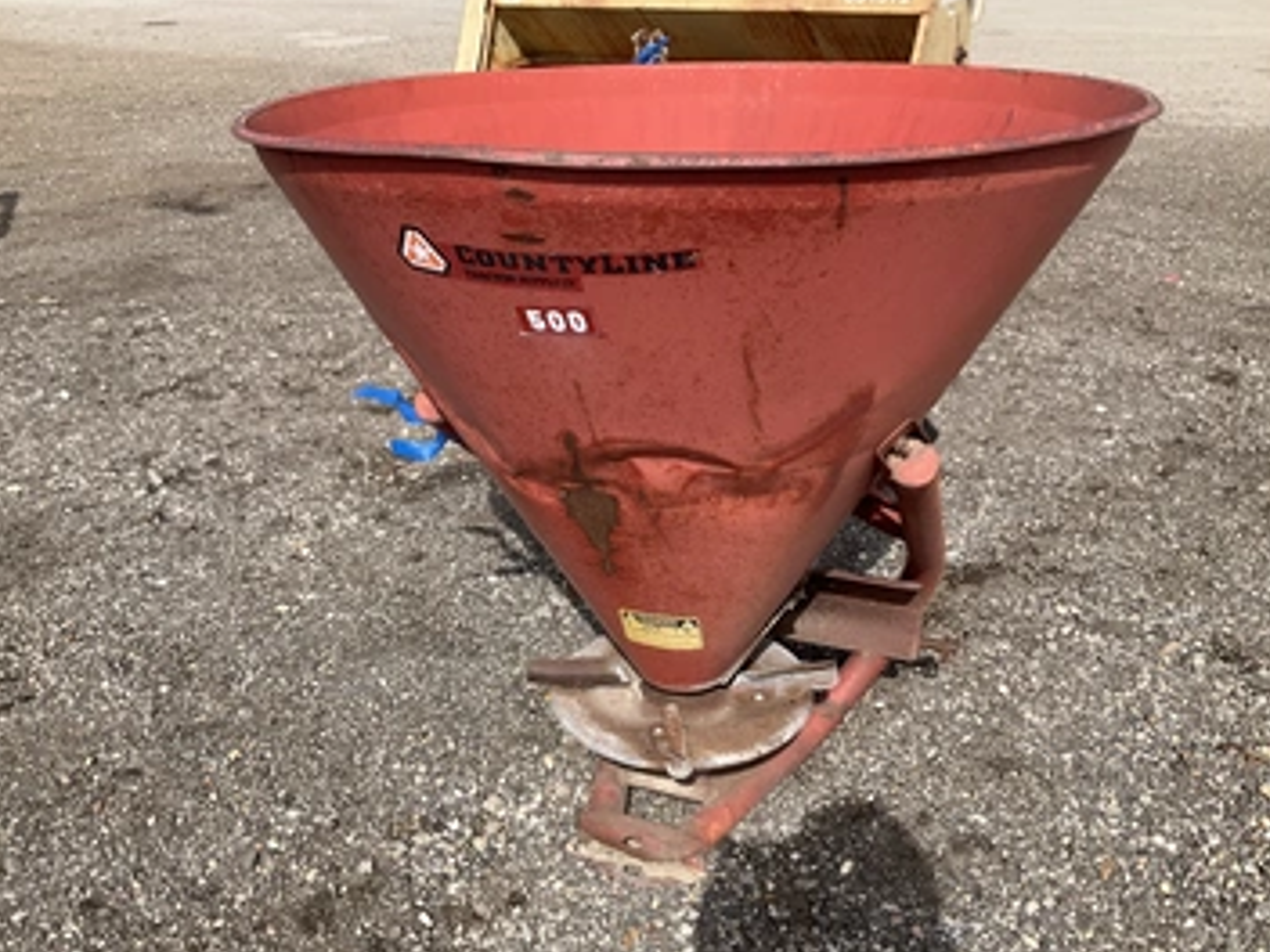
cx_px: 603
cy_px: 526
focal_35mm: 33
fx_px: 1211
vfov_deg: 42.9
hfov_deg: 55.3
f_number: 1.8
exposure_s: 1/1279
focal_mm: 3
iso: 25
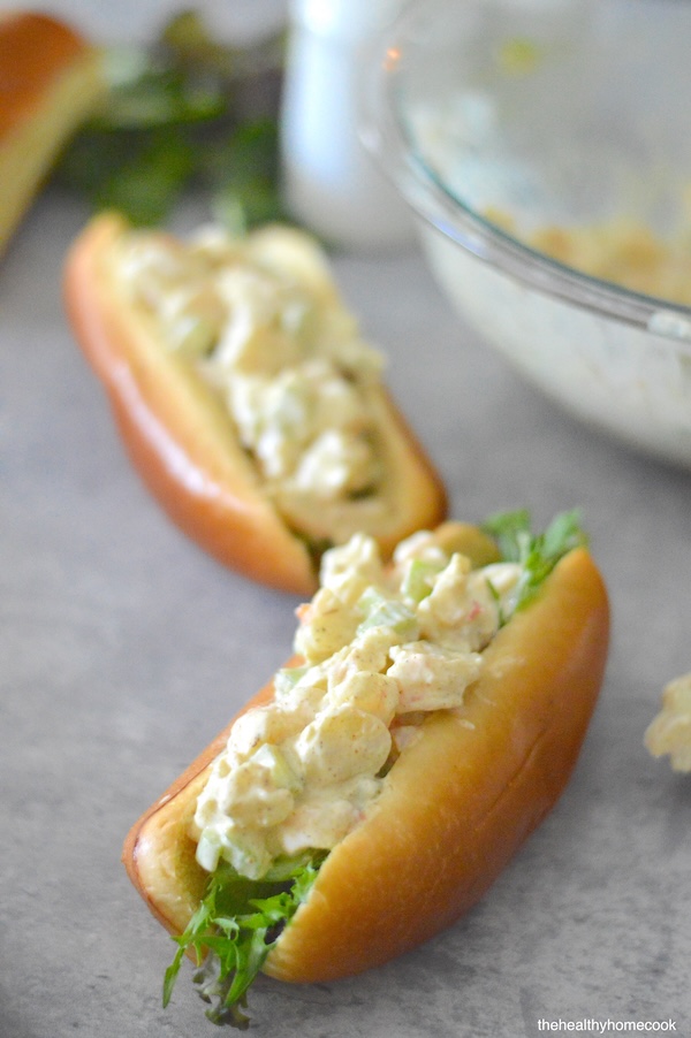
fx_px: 2163
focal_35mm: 75
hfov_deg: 18.2
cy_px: 519
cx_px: 346
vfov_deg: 27.0
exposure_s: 1/400
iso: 3200
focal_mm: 50
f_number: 2
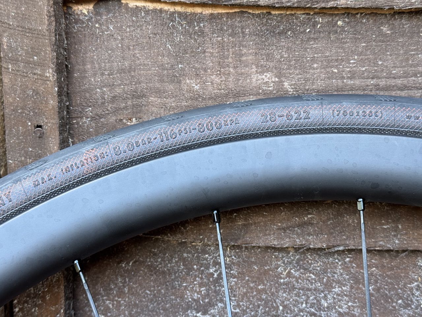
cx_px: 211
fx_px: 585
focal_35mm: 48
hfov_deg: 39.7
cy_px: 158
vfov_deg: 30.3
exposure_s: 1/118
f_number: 1.78
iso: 100
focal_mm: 6.76
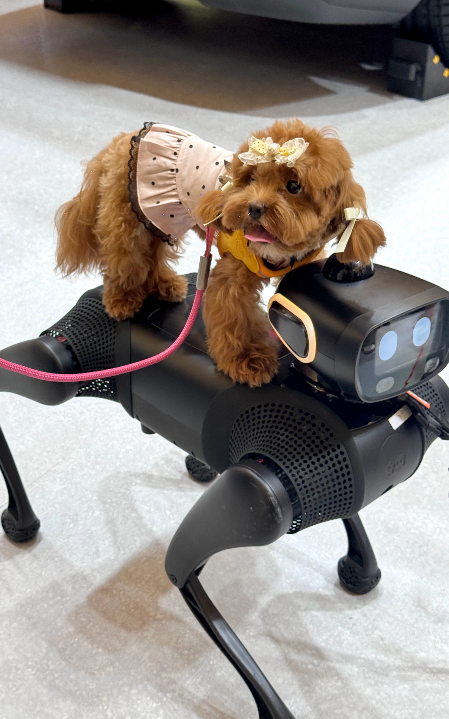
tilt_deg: -28.1
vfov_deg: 39.6
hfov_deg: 25.3
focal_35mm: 51
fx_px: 999
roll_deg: +2.5
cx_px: 203
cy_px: 360
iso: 50
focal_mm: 6.86
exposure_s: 1/100
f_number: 1.78
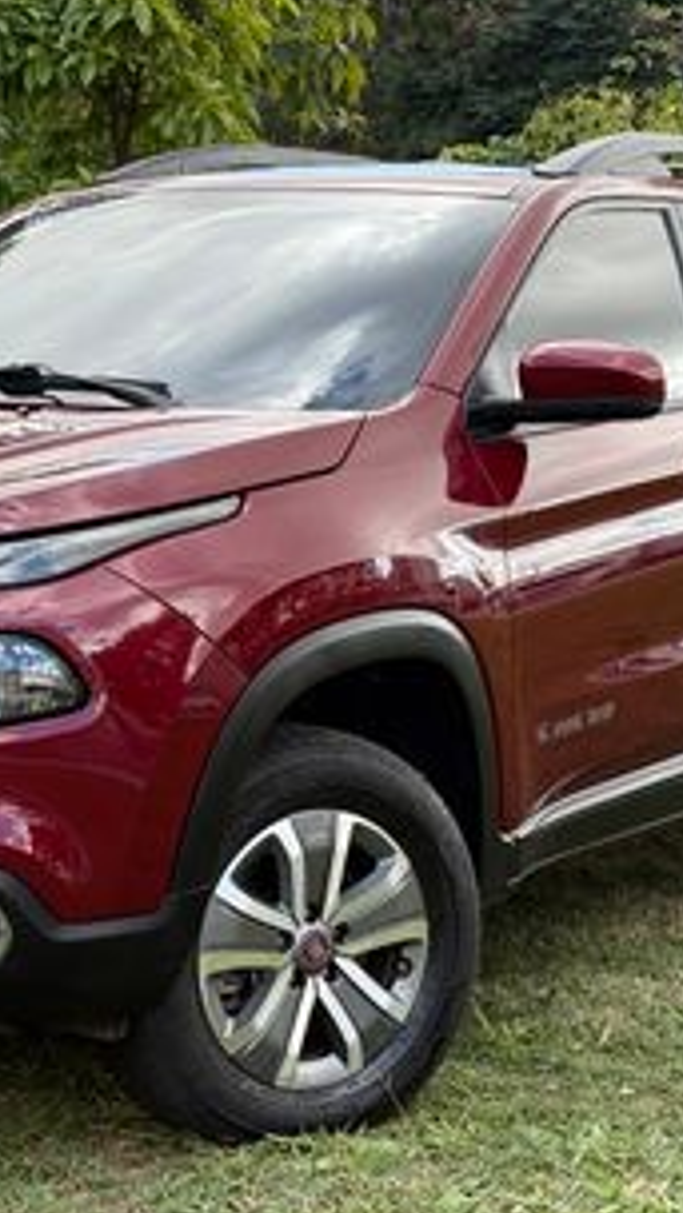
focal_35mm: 81
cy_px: 626
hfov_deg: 14.9
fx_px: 2608
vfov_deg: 26.2
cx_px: 200
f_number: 1.78
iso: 64
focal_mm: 6.76
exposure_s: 1/657
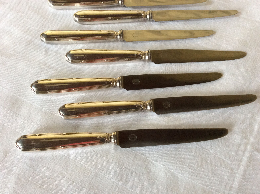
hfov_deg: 56.9
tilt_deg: -65.2
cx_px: 130
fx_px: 240
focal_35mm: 32
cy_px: 97
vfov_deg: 44.1
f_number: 2.4
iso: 125
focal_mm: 3.3
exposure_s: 1/25
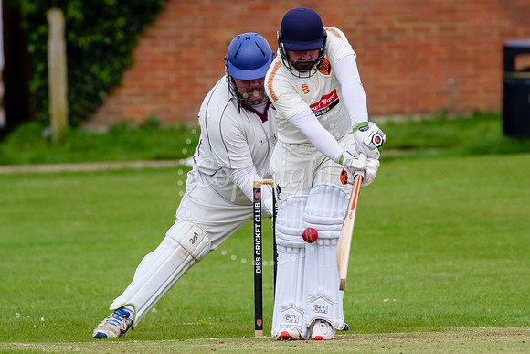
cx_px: 286
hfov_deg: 2.0
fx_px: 15177
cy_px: 151
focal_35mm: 1031
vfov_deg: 1.3
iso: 400
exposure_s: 1/1250
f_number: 5.6
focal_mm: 400
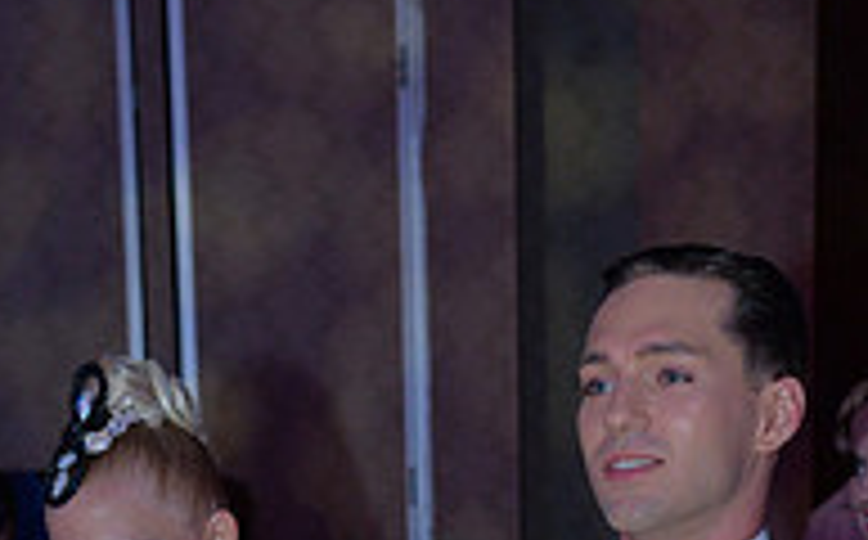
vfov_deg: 8.4
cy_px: 1089
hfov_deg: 14.2
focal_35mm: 147
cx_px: 349
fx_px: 3472
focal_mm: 48
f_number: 5
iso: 2000
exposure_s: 1/250
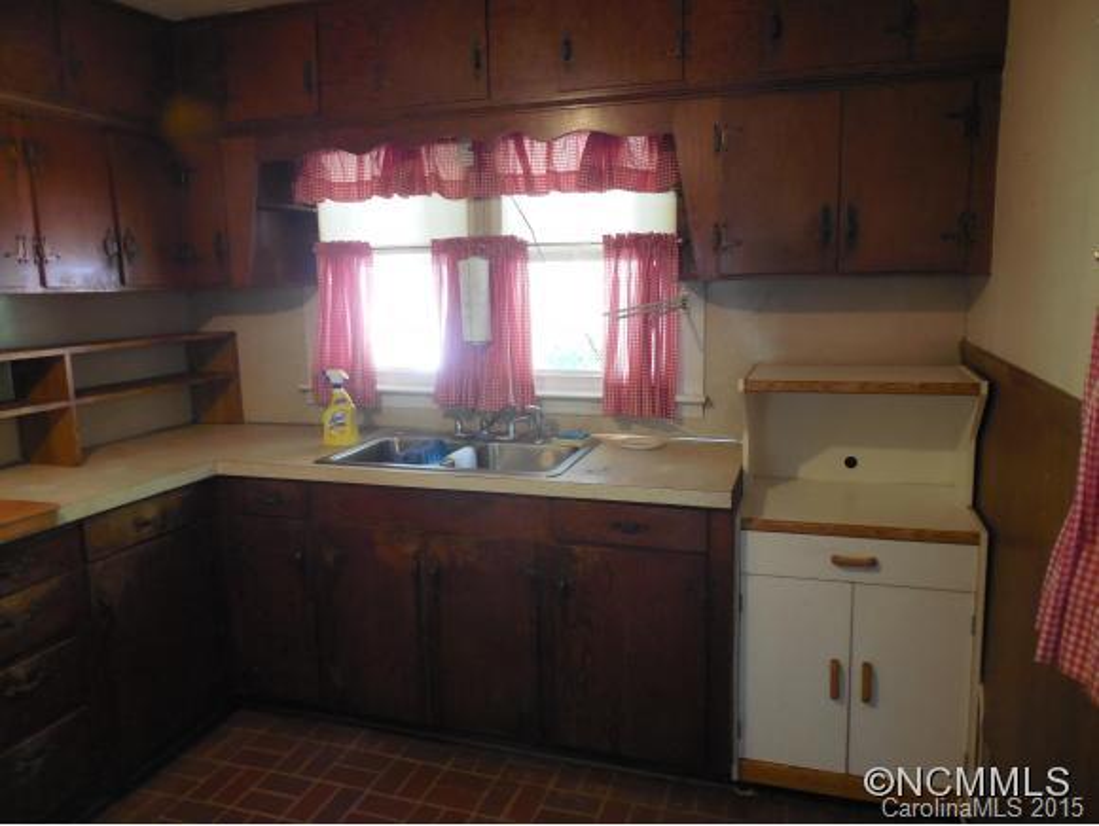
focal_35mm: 25
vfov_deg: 54.9
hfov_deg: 69.3
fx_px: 794
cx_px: 550
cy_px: 413
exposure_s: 1/10
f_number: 3.3
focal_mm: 4.5
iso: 400
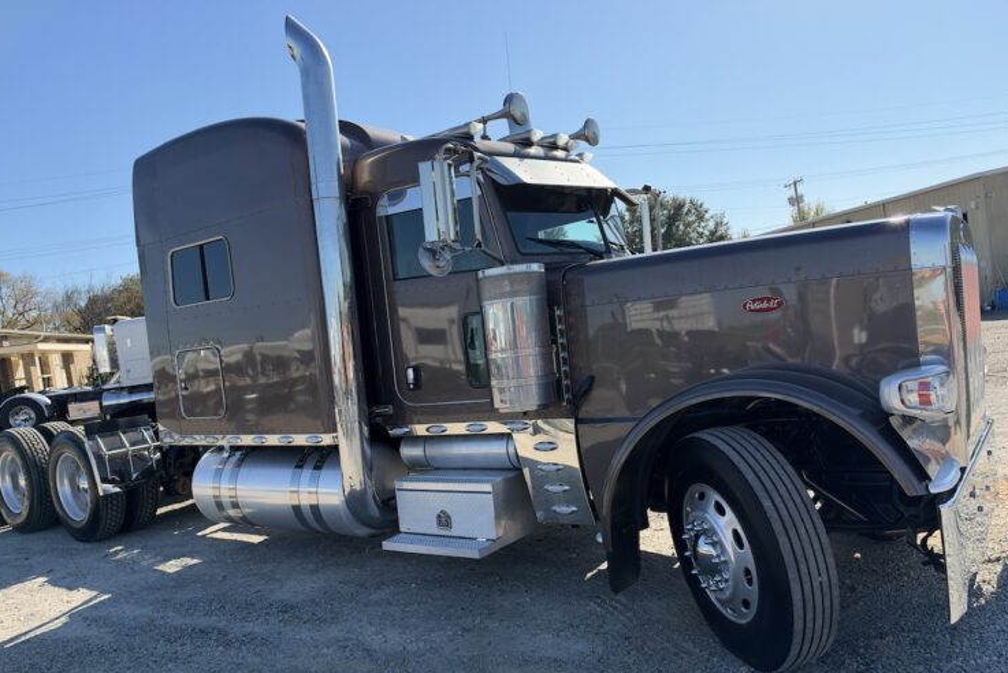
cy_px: 371
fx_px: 728
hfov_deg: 69.4
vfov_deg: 49.5
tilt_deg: -2.3
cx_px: 490
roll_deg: +8.2
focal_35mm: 26
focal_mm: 6.93
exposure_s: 1/3534
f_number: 1.8
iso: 80
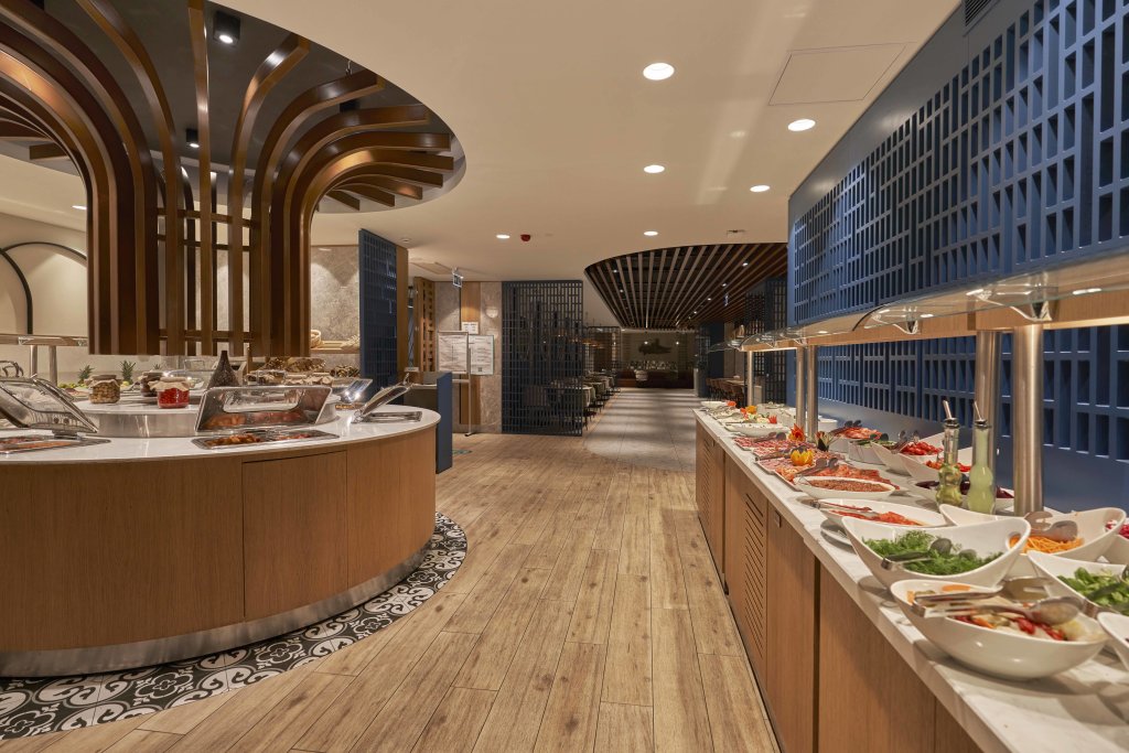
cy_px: 376
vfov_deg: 73.8
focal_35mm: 16
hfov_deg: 96.7
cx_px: 564
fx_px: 502
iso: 320
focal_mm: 16
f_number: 5.6
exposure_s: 1/50
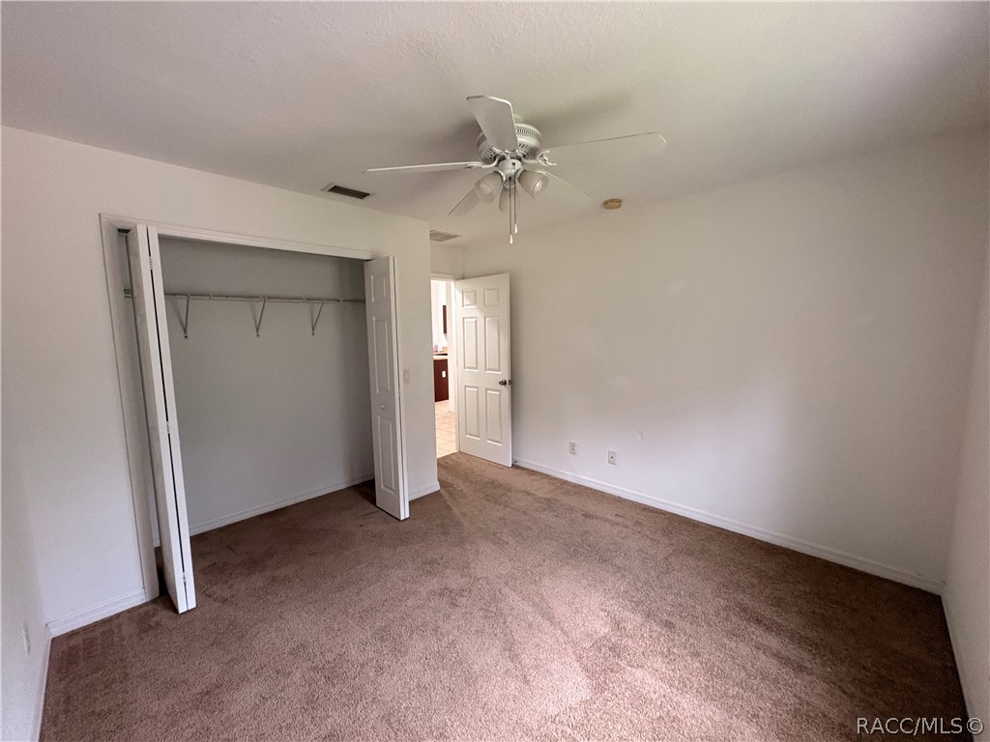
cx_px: 495
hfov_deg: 102.1
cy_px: 371
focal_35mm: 14
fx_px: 400
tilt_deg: -5.5
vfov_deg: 85.7
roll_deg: +1.7
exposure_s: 1/60
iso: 400
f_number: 2.2
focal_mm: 2.22
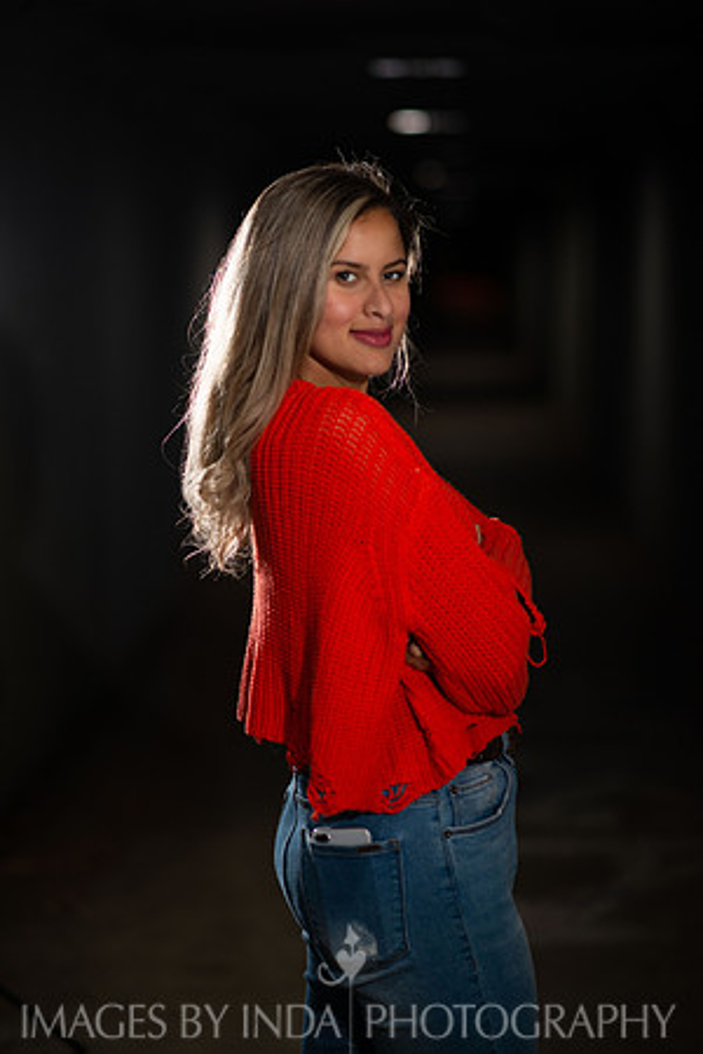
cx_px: 352
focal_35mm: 85
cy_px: 527
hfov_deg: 16.1
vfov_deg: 23.9
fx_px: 2490
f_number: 1.8
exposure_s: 1/200
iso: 200
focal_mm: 85
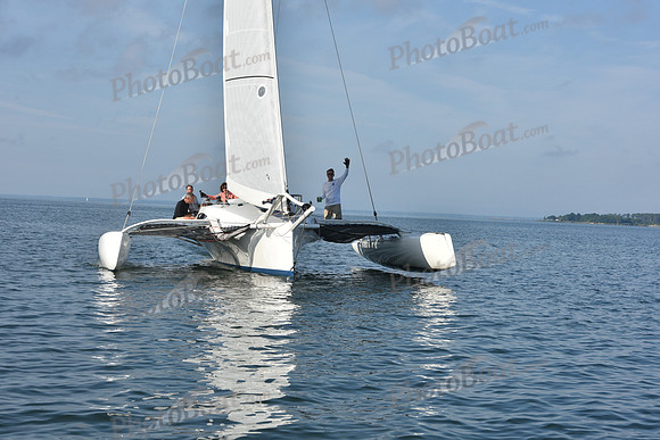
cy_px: 220
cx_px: 330
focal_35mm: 70
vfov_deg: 19.5
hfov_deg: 28.8
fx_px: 1284
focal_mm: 70
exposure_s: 1/800
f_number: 11
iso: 320
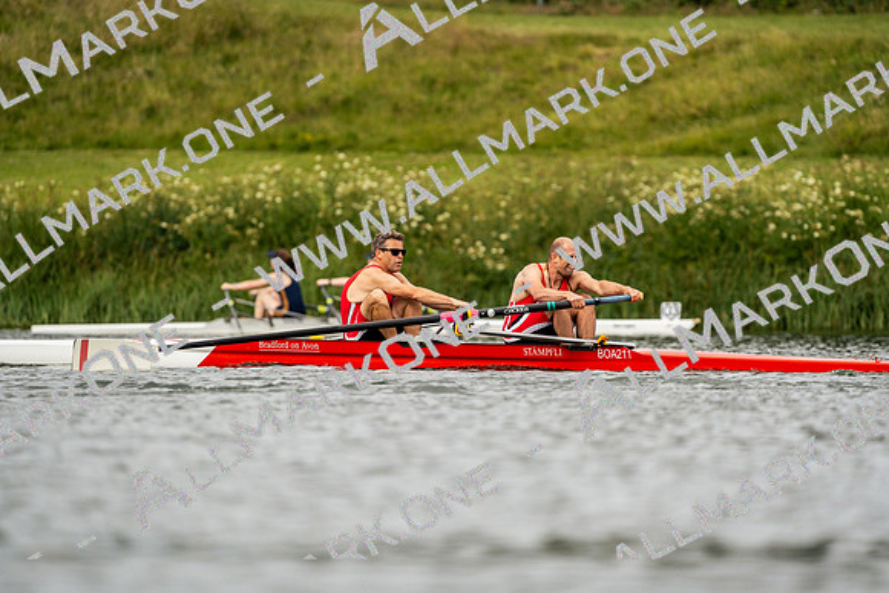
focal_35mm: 600
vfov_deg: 2.3
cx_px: 444
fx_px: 14819
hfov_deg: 3.4
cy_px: 296
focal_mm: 600
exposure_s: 1/2000
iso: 320
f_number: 6.3
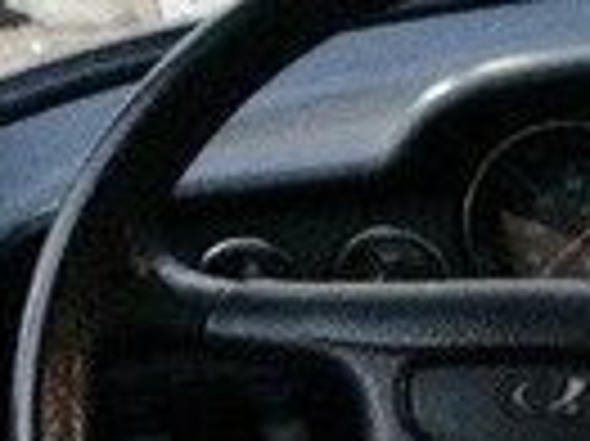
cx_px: 1405
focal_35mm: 146
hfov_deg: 11.3
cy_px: 466
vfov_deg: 10.0
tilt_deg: -24.5
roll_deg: +6.6
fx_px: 2486
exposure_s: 1/17
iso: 400
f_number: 2.2
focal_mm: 4.15
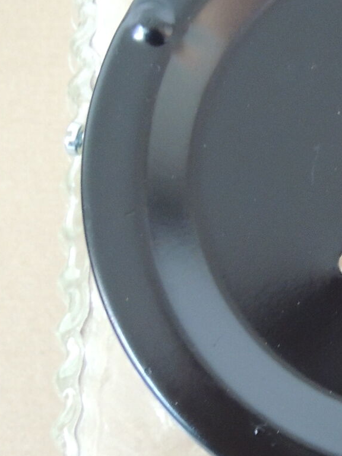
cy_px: 242
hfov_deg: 19.5
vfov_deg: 27.4
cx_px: 412
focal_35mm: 71
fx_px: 935
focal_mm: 4.3
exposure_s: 1/8
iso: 640
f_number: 2.5
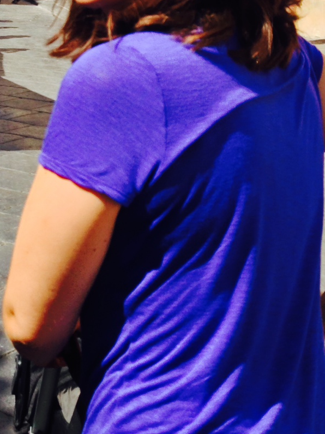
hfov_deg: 16.5
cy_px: 13
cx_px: -85
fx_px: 1064
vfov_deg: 22.3
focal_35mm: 85
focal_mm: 4.12
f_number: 2.4
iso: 50
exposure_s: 1/1153
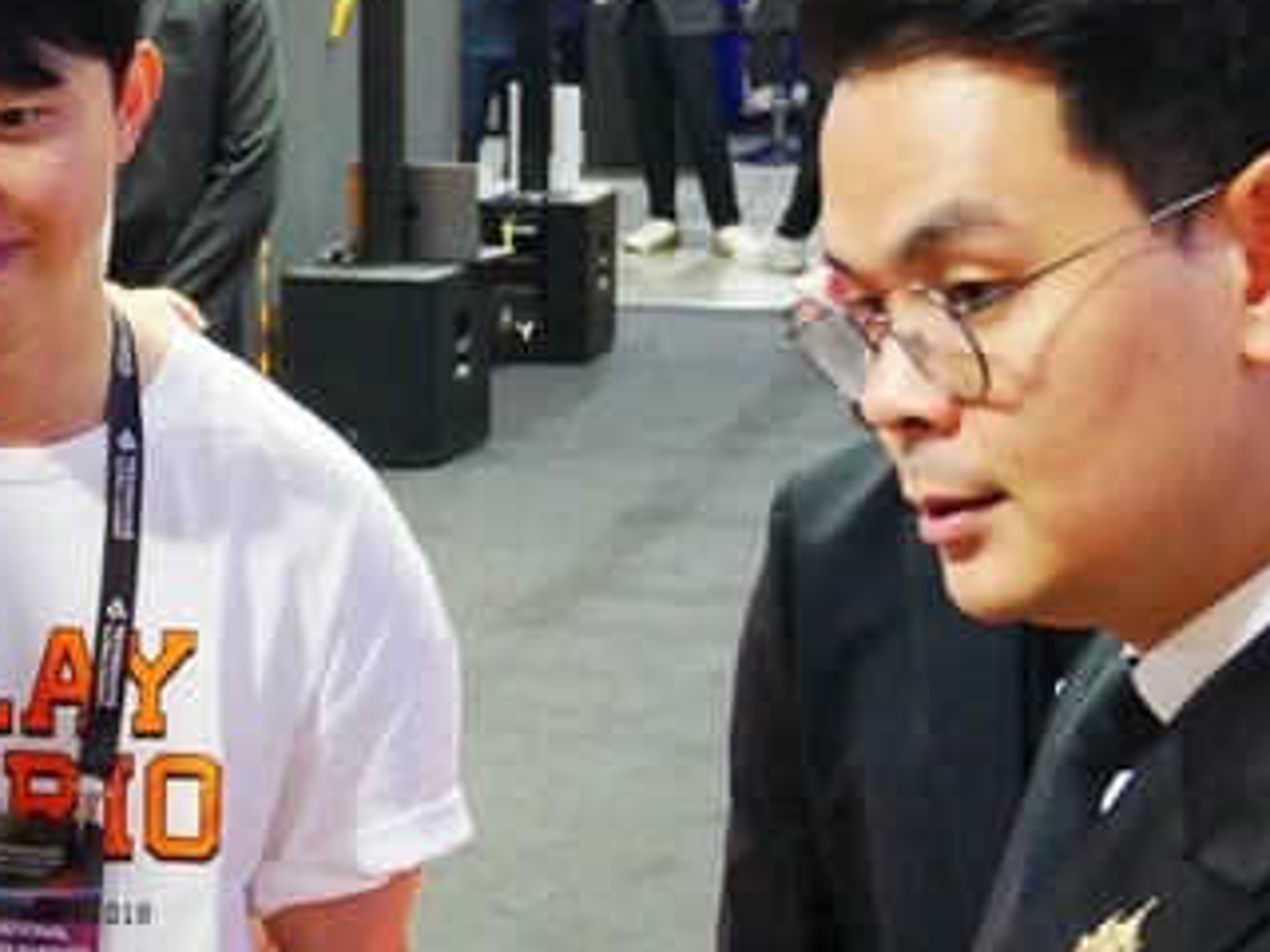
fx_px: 3962
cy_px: 545
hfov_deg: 17.9
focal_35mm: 108
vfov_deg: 13.7
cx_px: 71
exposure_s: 1/80
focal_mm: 18
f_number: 4.2
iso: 1600
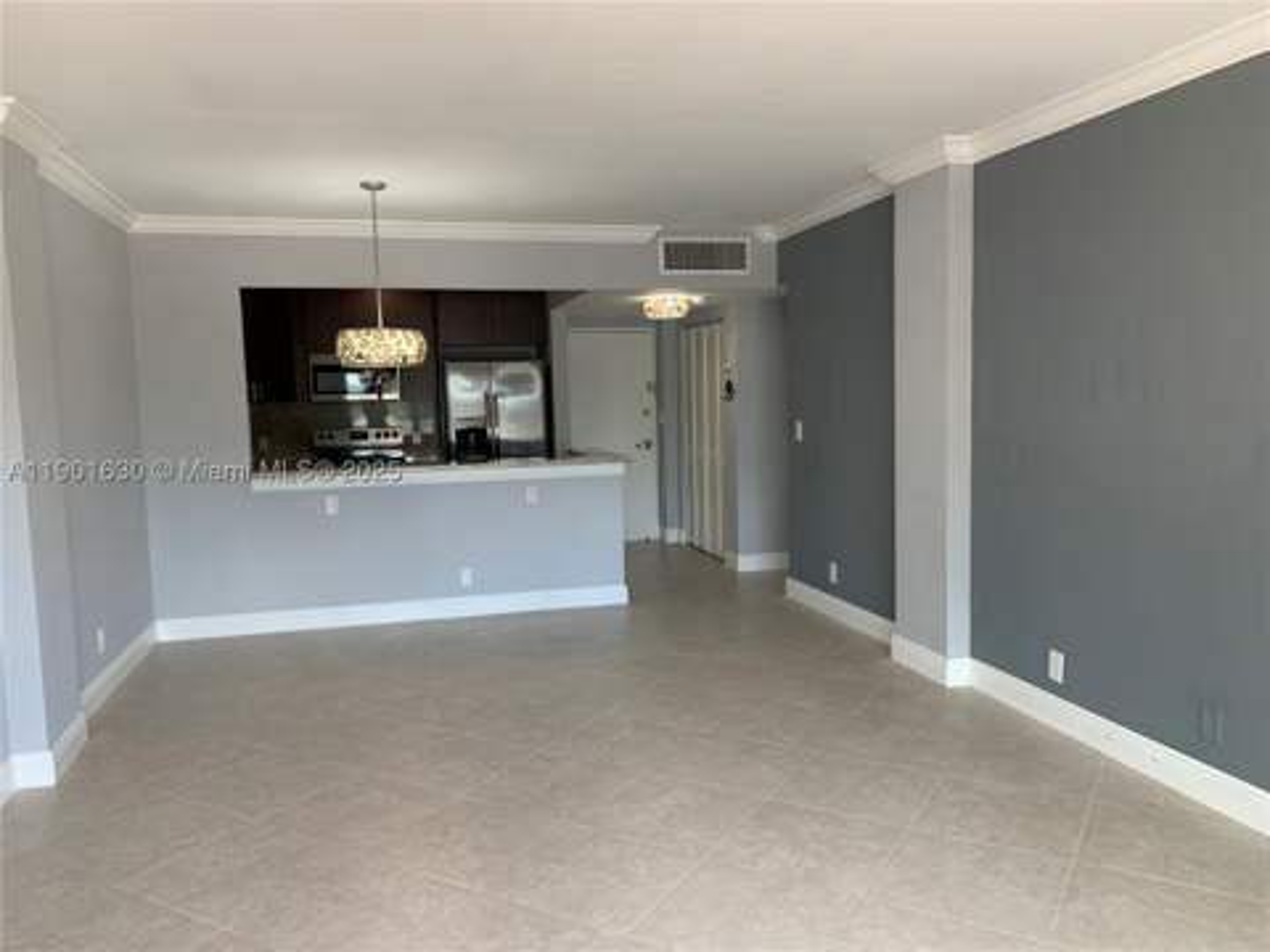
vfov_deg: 53.1
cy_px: 476
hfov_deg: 67.3
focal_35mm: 26
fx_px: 954
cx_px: 635
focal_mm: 4.25
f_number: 1.8
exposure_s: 1/121
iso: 64
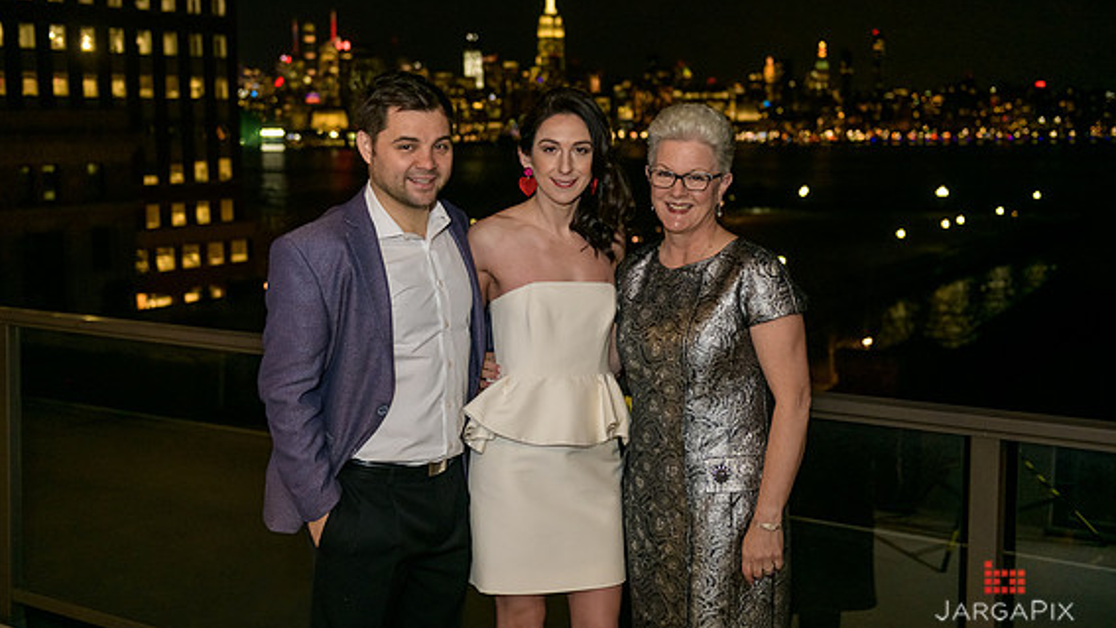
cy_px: 283
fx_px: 1332
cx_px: 553
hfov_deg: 45.5
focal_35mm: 45
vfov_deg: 26.5
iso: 1600
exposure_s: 1/125
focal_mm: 42
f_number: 3.2
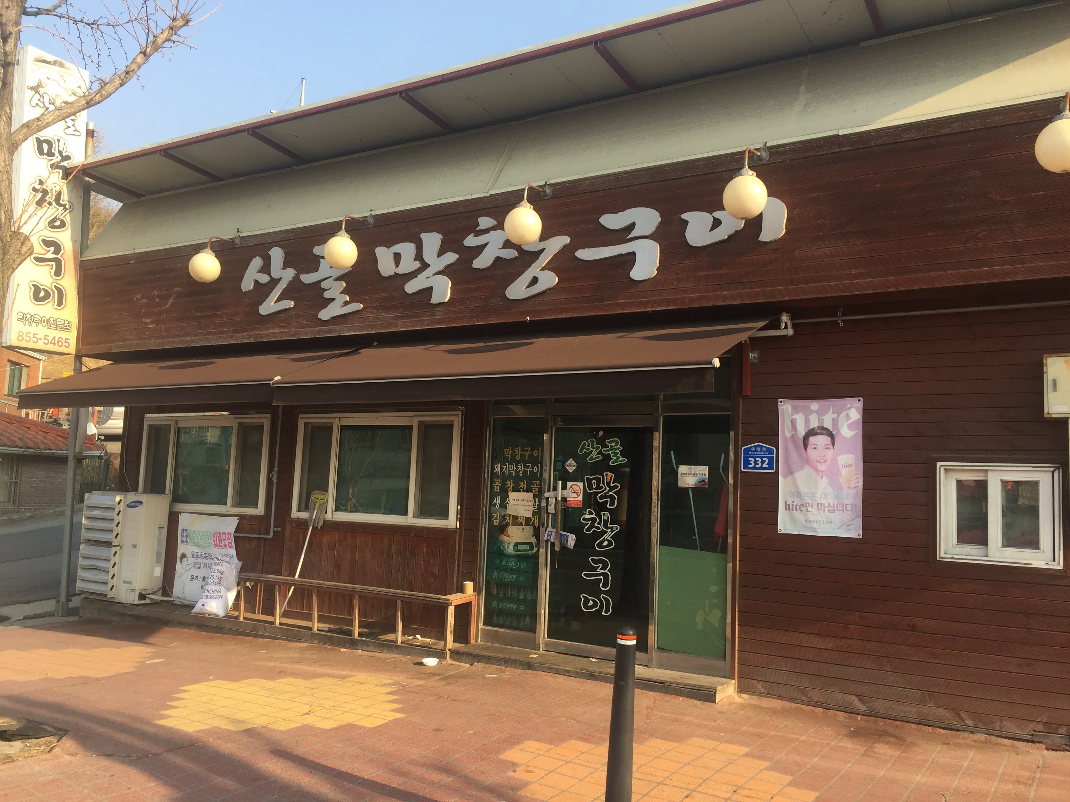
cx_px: 535
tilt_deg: +6.2
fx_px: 896
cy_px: 401
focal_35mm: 29
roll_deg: -3.4
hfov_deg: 61.7
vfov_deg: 48.2
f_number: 2.2
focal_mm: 4.15
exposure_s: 1/573
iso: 32
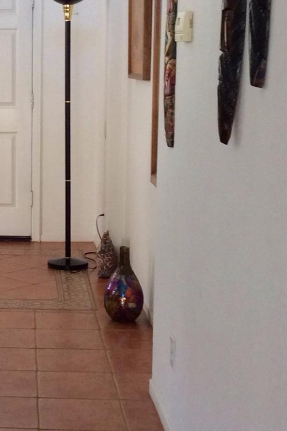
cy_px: 178
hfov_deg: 16.6
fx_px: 957
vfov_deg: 25.3
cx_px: -17
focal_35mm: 80
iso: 64
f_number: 2.4
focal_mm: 3.3
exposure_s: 1/24
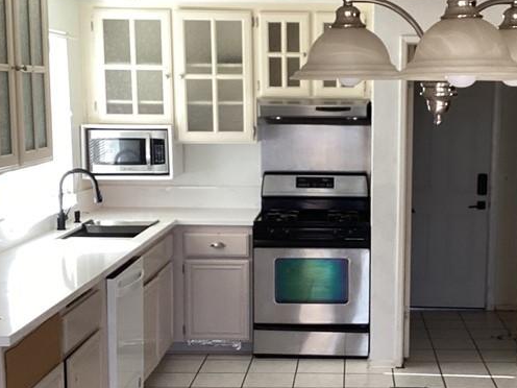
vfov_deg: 22.9
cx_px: 374
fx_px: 956
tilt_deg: -9.8
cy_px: 239
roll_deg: -0.8
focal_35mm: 64
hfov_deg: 29.9
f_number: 2.4
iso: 100
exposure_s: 1/60
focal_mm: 3.3
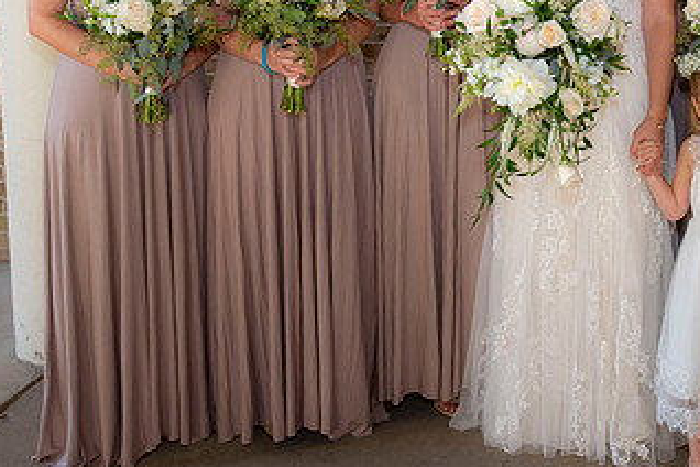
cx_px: 522
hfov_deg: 37.9
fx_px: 992
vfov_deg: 26.1
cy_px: 104
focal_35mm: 51
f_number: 5.6
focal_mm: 28
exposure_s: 1/250
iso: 1250
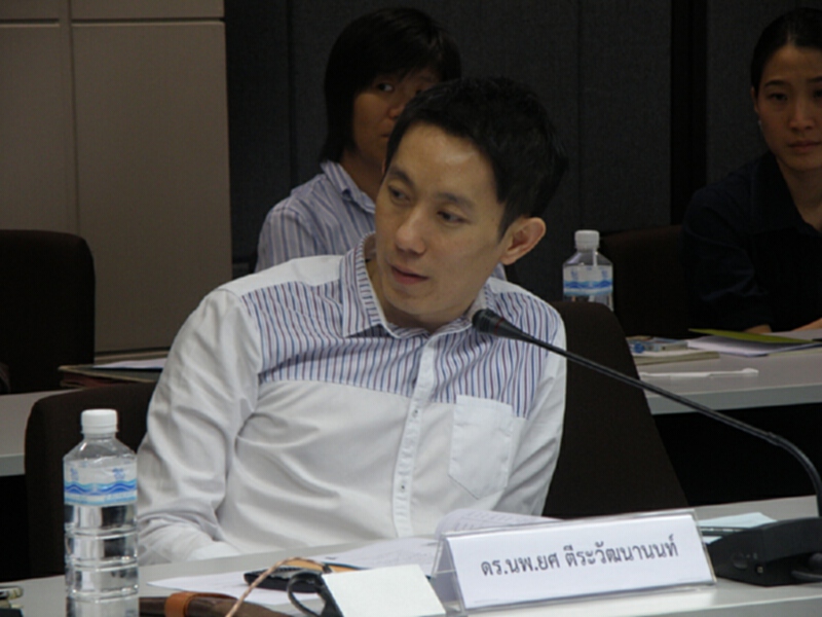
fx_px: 5319
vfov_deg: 6.6
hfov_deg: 8.8
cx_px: 411
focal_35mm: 224
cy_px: 308
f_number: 4.4
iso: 125
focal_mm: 39.82
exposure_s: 1/15
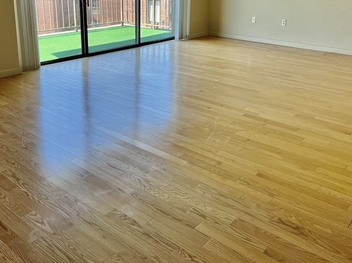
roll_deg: +0.1
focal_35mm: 38
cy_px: 74
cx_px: 148
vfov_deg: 37.0
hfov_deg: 48.8
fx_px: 386
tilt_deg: -16.7
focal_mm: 5.7
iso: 40
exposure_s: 1/273
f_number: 1.5
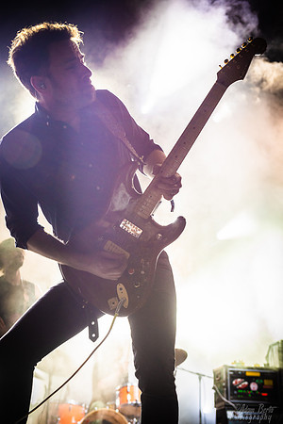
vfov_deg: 35.6
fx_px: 660
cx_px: 142
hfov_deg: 24.2
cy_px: 212
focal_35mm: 56
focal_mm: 56
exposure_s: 1/320
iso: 1000
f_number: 5
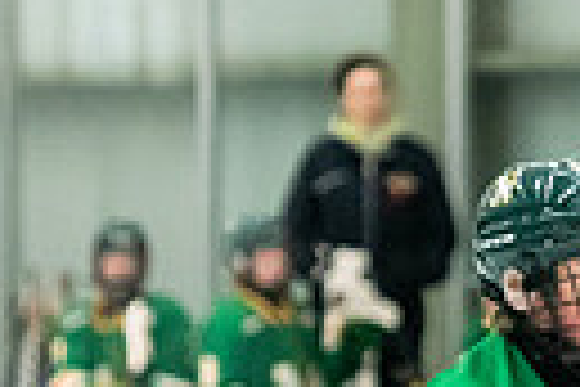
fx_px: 10375
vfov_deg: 2.1
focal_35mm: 644
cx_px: 617
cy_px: 875
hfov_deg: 3.2
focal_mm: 105
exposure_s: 1/800
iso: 3200
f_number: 2.8
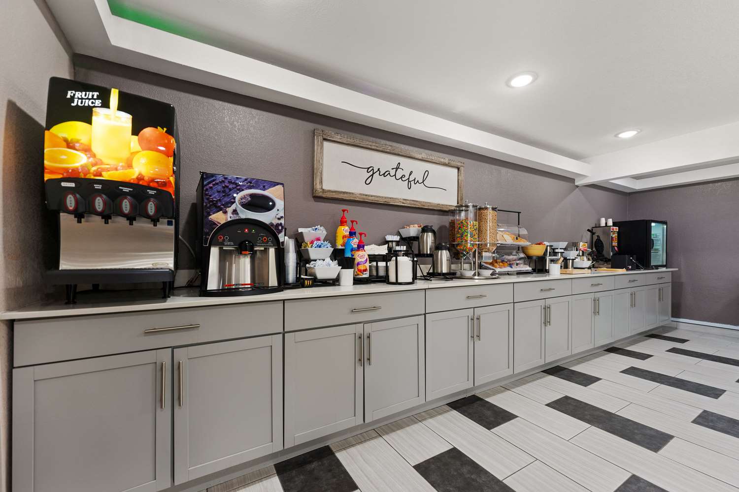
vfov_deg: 81.2
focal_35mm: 14
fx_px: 287
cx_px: 370
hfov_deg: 104.3
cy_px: 246
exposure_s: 1/20
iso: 100
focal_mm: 14
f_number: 2.8
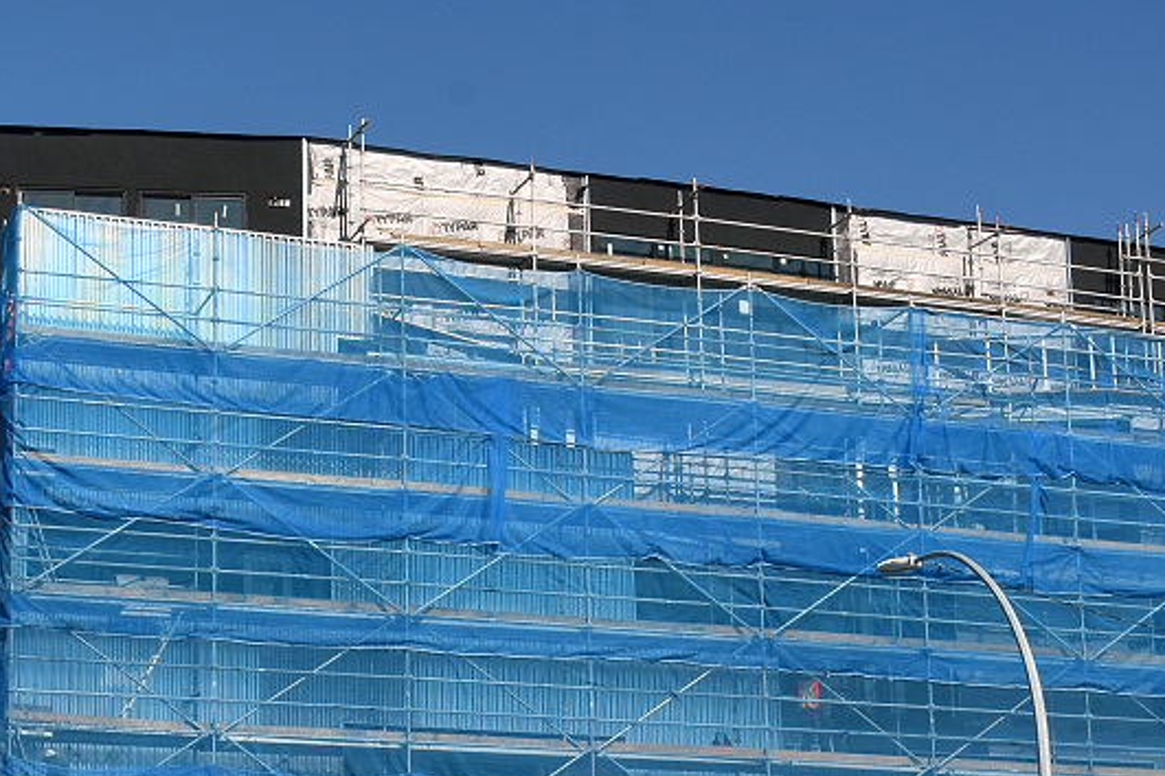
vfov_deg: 16.3
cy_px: 618
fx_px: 2692
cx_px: 557
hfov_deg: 24.4
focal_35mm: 83
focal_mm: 23
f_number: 13
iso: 200
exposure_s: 1/500
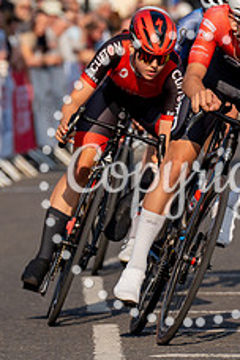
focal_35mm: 595
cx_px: 293
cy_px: 44
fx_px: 5950
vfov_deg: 3.5
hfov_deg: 2.3
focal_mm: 200
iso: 160
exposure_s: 1/1000
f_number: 4.5
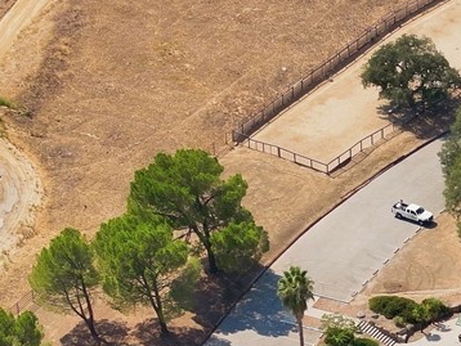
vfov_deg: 7.4
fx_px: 2665
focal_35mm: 200
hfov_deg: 9.7
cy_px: 331
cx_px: 588
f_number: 2.8
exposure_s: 1/640
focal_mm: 19.4
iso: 100
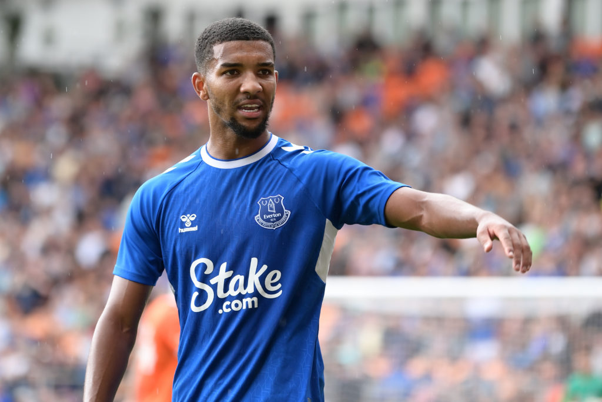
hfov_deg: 12.1
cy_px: 201
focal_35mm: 170
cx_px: 301
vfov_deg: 8.1
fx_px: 2843
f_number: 2.8
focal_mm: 170
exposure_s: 1/500
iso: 500
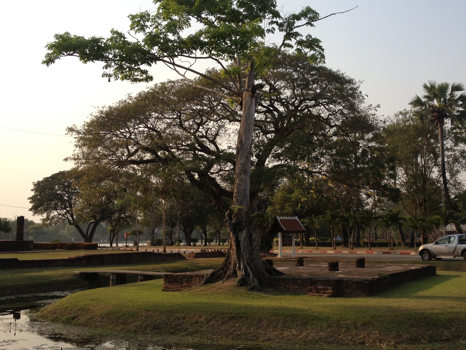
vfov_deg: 30.9
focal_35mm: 47
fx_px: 633
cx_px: 281
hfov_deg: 40.2
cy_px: 174
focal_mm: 4.28
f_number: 2.4
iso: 50
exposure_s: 1/968
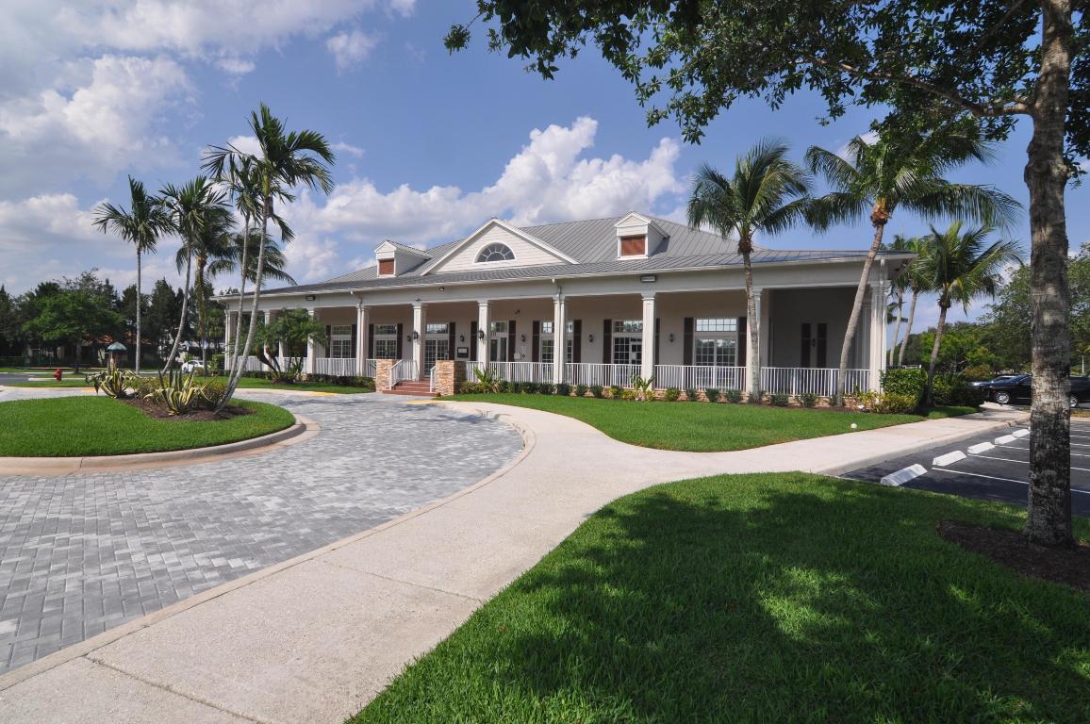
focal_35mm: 16
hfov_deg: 95.0
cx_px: 545
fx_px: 499
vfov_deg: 71.9
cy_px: 362
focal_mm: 11
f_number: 10
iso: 200
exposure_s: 1/400
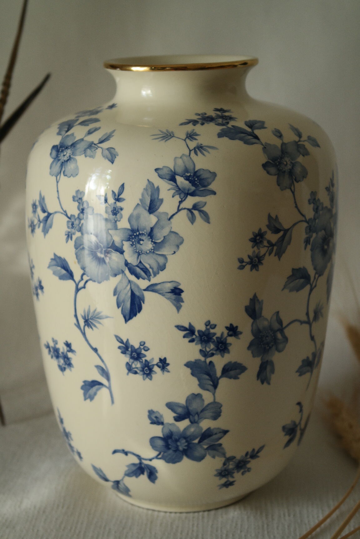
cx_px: 180
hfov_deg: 17.7
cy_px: 270
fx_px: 1155
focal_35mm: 77
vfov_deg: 26.3
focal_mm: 50
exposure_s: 1/30
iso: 400
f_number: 5.6
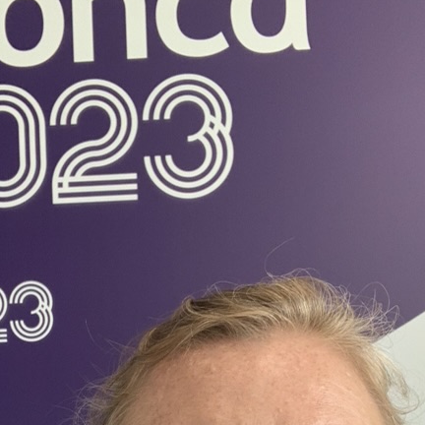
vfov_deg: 24.5
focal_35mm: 67
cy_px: 425
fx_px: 931
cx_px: 150
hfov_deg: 25.6
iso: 64
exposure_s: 1/120
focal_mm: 2.87
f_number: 2.2
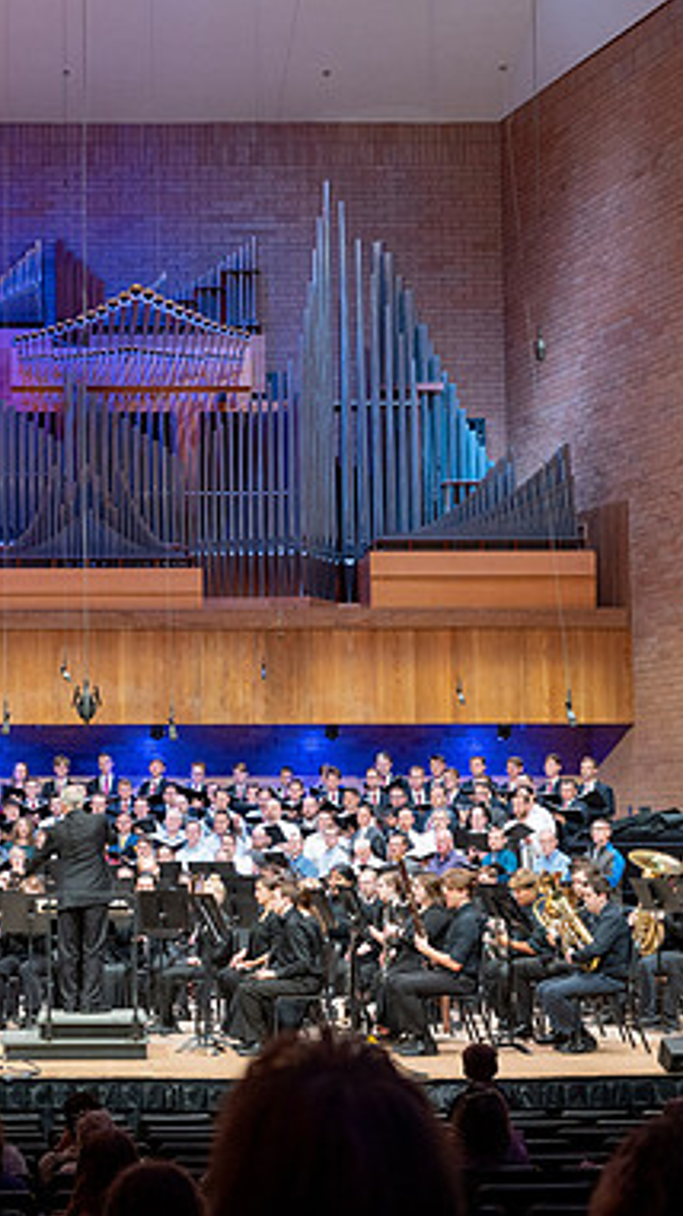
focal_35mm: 67
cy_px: 642
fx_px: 2160
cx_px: 72
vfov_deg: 31.4
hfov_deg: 17.7
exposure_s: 1/160
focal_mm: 40
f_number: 3.5
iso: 1600
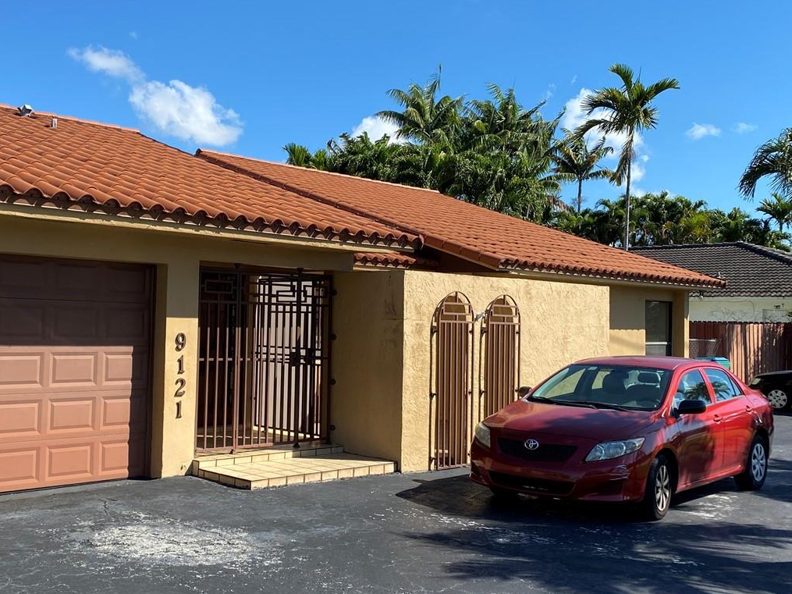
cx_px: 285
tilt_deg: +1.3
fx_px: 938
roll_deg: -2.2
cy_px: 298
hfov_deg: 45.3
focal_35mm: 41
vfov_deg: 35.1
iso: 32
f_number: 1.8
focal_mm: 4.25
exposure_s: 1/2358
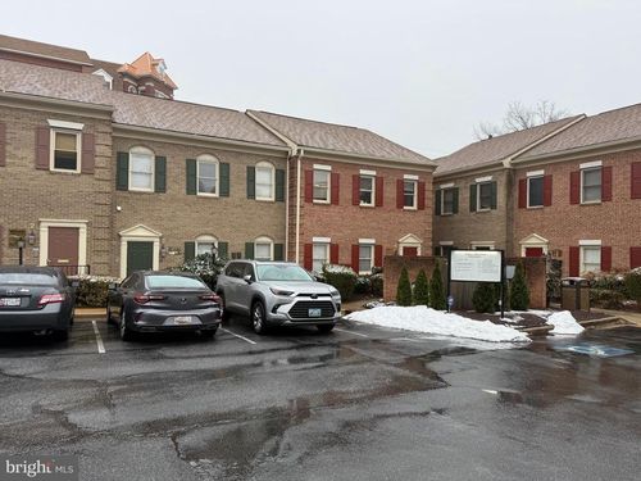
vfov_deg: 56.8
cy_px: 240
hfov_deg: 71.6
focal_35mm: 24
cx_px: 320
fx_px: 444
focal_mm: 6.76
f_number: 1.78
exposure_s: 1/607
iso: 80
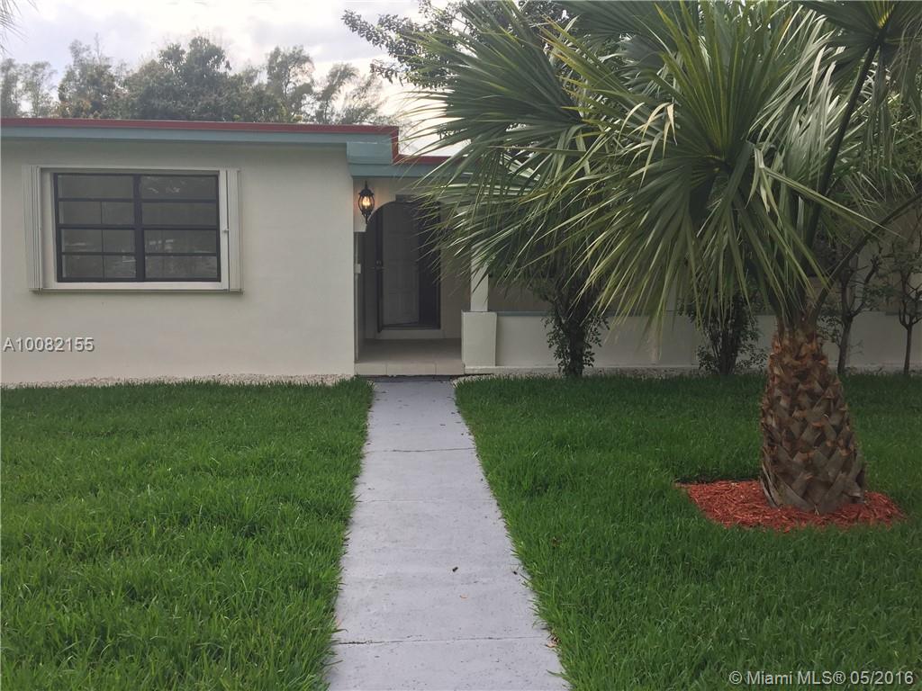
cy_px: 346
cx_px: 461
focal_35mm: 29
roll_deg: -0.3
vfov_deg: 48.2
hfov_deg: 61.7
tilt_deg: -5.4
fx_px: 772
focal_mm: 4.15
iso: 32
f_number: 2.2
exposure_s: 1/879
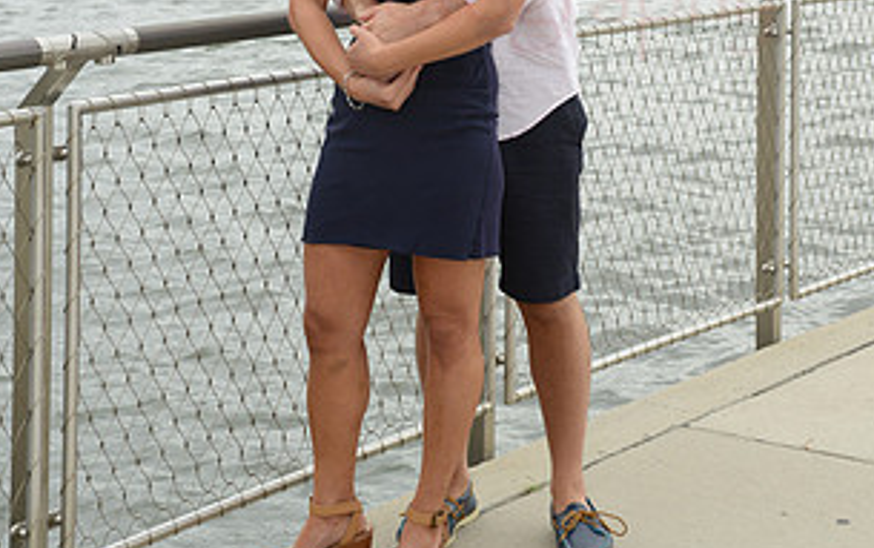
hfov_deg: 22.3
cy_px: -95
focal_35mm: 93
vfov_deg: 13.7
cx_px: 534
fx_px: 2216
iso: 400
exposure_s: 1/250
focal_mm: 48
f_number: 10
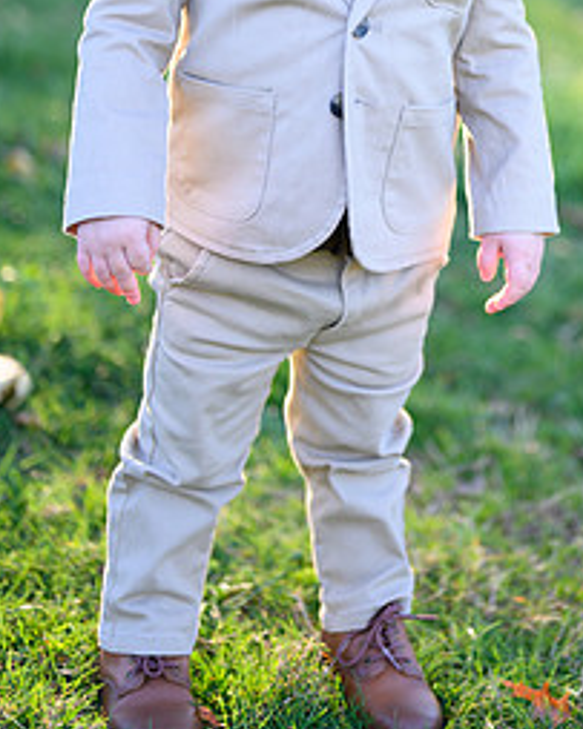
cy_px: 112
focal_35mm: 83
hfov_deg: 18.4
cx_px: 409
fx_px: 1791
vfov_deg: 22.6
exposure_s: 1/800
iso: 320
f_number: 2
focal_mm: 50
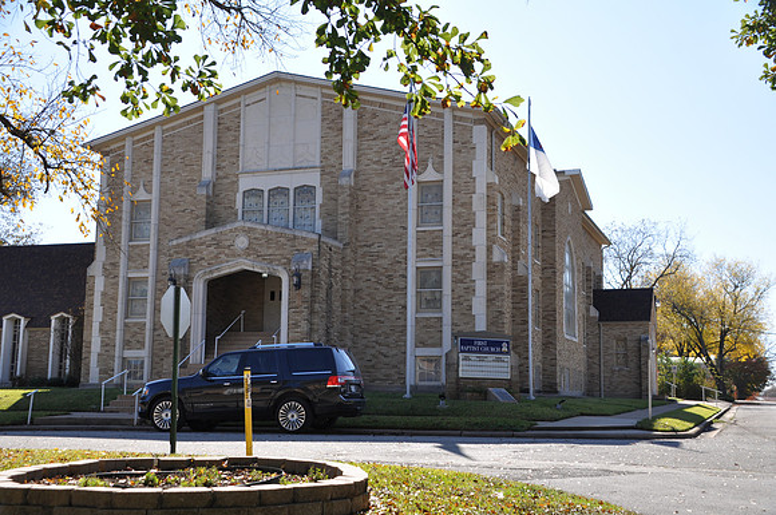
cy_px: 258
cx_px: 388
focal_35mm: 46
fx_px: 1001
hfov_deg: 42.4
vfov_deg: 28.9
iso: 200
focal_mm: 31
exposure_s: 1/200
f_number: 7.1
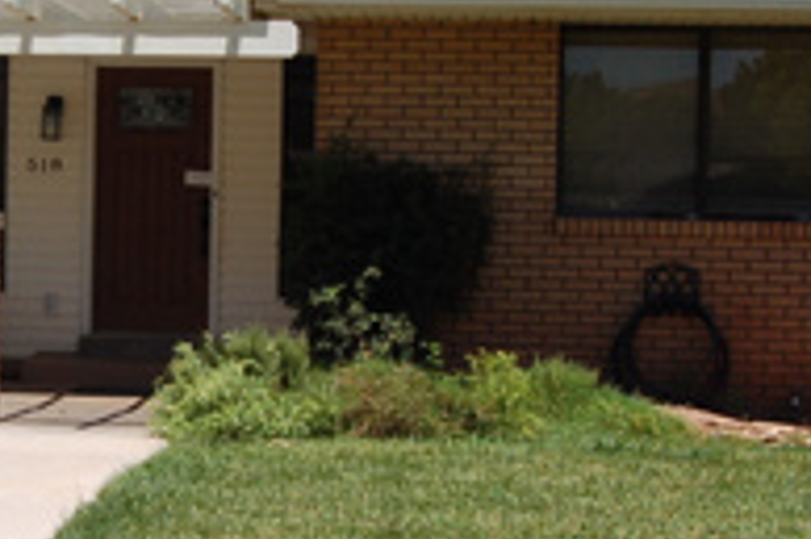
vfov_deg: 13.8
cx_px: 138
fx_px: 2228
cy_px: 276
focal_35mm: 99
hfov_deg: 20.3
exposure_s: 1/320
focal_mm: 20
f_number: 9
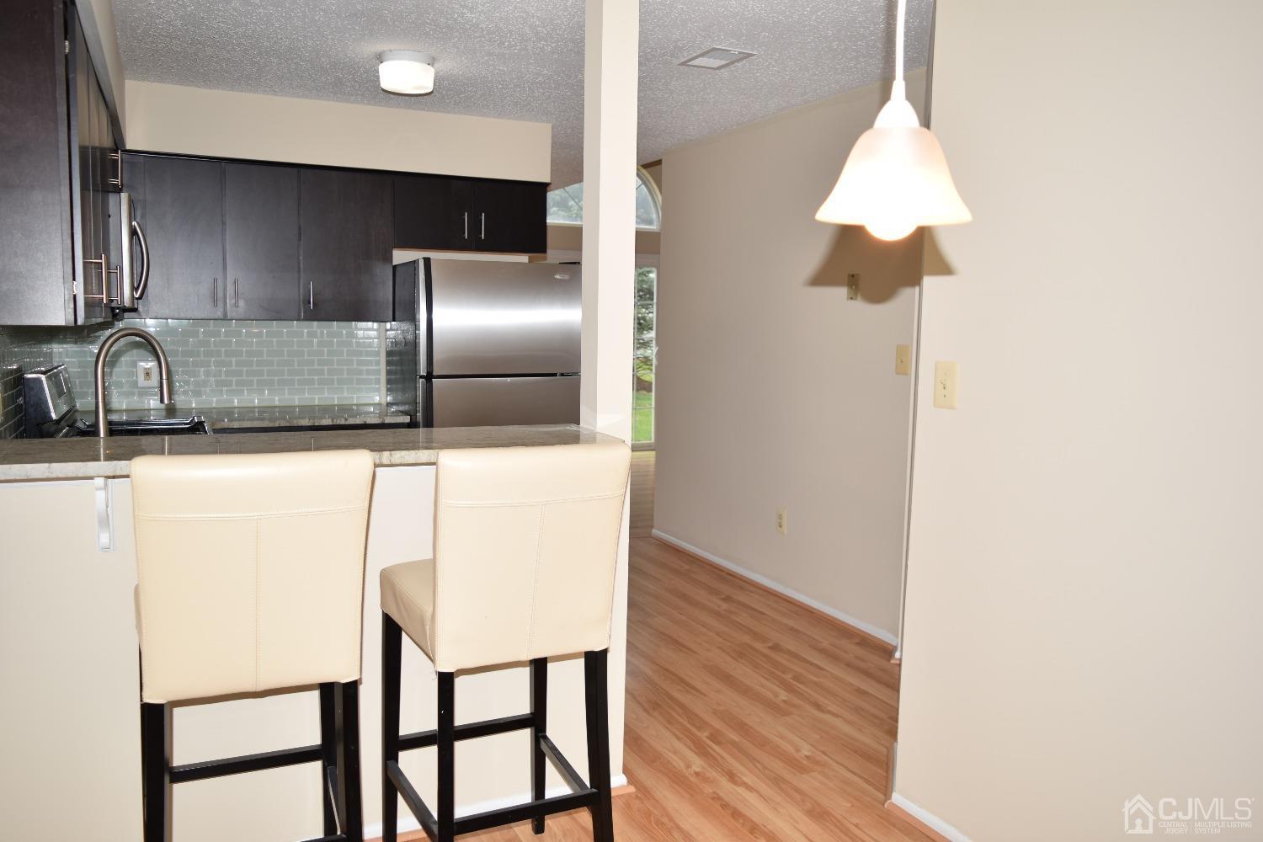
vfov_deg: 47.9
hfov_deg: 67.4
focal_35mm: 27
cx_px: 632
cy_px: 421
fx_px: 947
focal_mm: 18
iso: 100
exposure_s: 1/60
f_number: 3.5
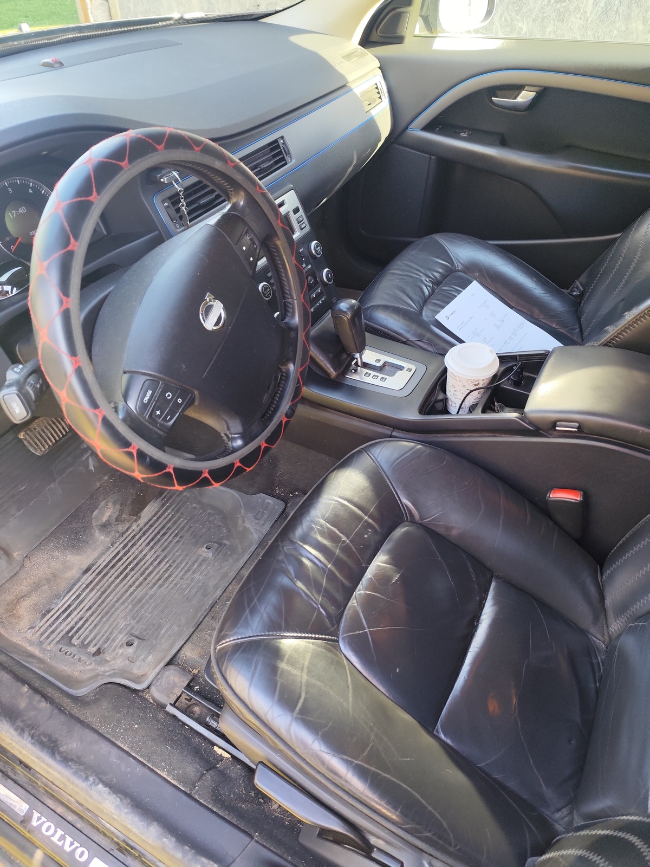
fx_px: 576
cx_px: 325
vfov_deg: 73.9
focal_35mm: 23
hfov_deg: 58.9
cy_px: 434
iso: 250
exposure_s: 1/100
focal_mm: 6.19
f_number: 1.65
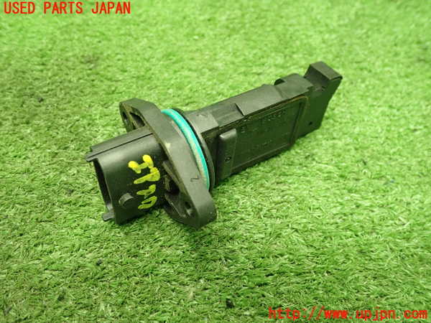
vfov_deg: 46.8
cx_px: 216
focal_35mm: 30
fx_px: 374
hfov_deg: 60.0
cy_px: 162
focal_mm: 5.5
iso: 800
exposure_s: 1/60
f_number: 2.3
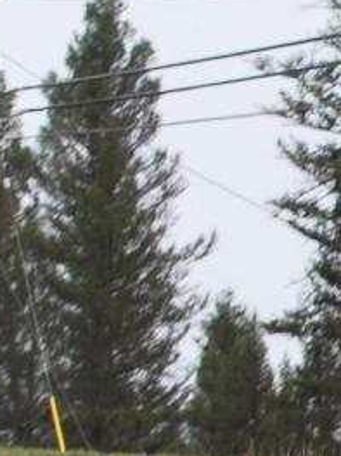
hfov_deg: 7.5
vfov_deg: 10.0
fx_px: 2588
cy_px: 375
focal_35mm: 197
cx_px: 398
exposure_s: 1/125
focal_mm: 35
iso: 125
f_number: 5.6
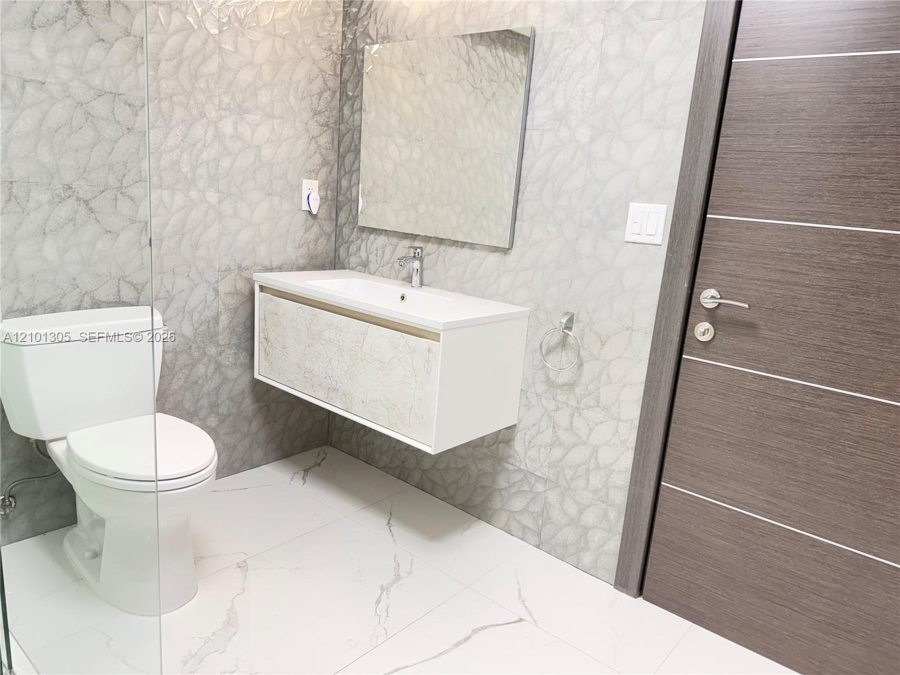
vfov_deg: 56.8
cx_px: 450
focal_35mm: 24
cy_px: 338
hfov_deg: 71.6
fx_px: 624
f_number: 1.78
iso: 200
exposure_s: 1/60
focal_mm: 6.76
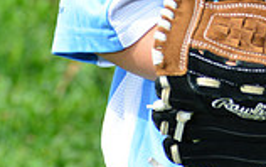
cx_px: 263
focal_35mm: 750
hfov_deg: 2.8
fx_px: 5441
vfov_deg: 1.8
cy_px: -159
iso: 200
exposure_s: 1/200
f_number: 11
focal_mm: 200
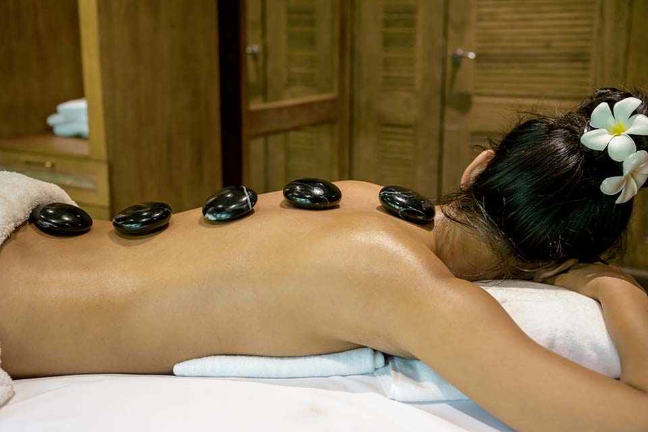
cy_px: 216
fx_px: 774
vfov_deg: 31.2
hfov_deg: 45.4
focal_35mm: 43
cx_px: 324
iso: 3600
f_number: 4.5
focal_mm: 43
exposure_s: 1/200
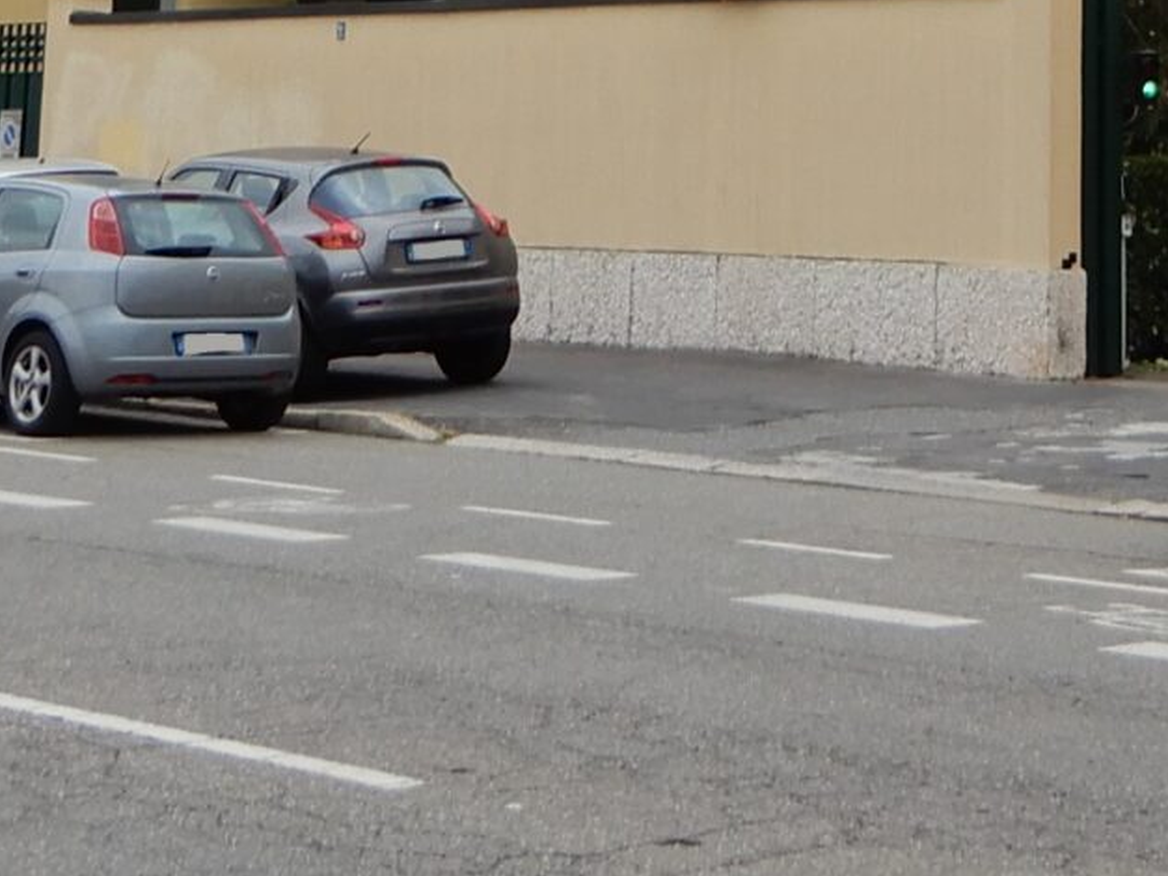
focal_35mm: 98
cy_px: -671
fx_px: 3306
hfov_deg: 19.8
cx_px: 937
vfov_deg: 13.6
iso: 80
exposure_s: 1/200
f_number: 3.4
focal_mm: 4.3
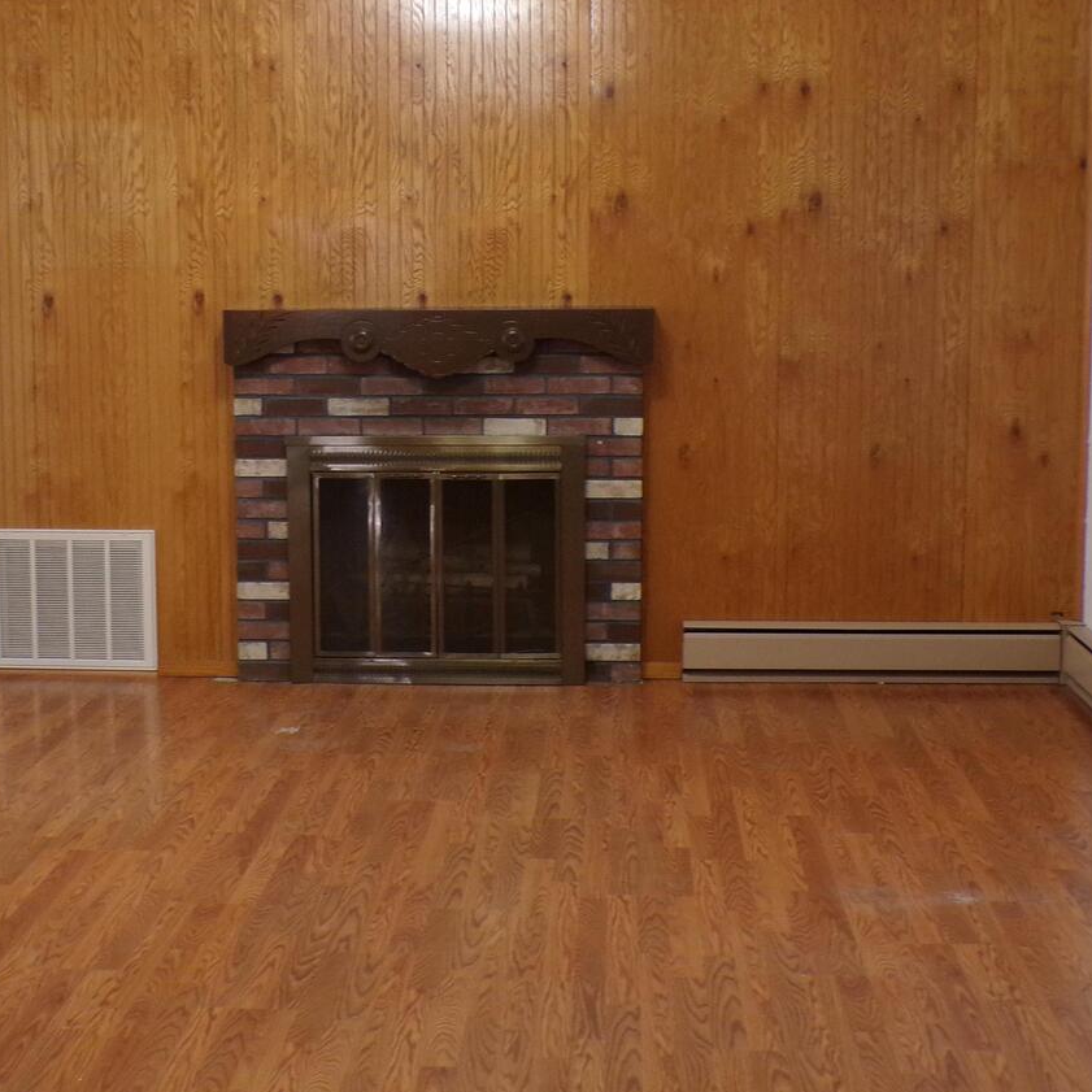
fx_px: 1999
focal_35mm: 56
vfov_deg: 30.6
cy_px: 525
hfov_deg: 30.5
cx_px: 466
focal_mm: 6.6
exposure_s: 1/17
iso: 200
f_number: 3.3
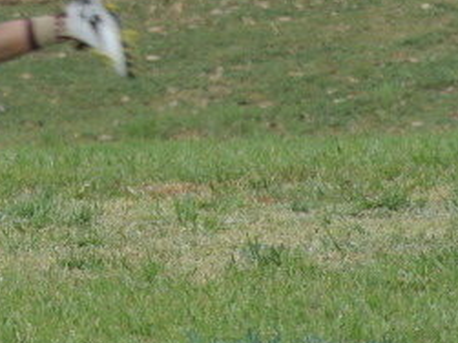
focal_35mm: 2039
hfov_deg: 1.0
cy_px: -215
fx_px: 26965
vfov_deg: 0.7
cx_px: -230
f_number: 4.9
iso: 100
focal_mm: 89.1
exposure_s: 1/320
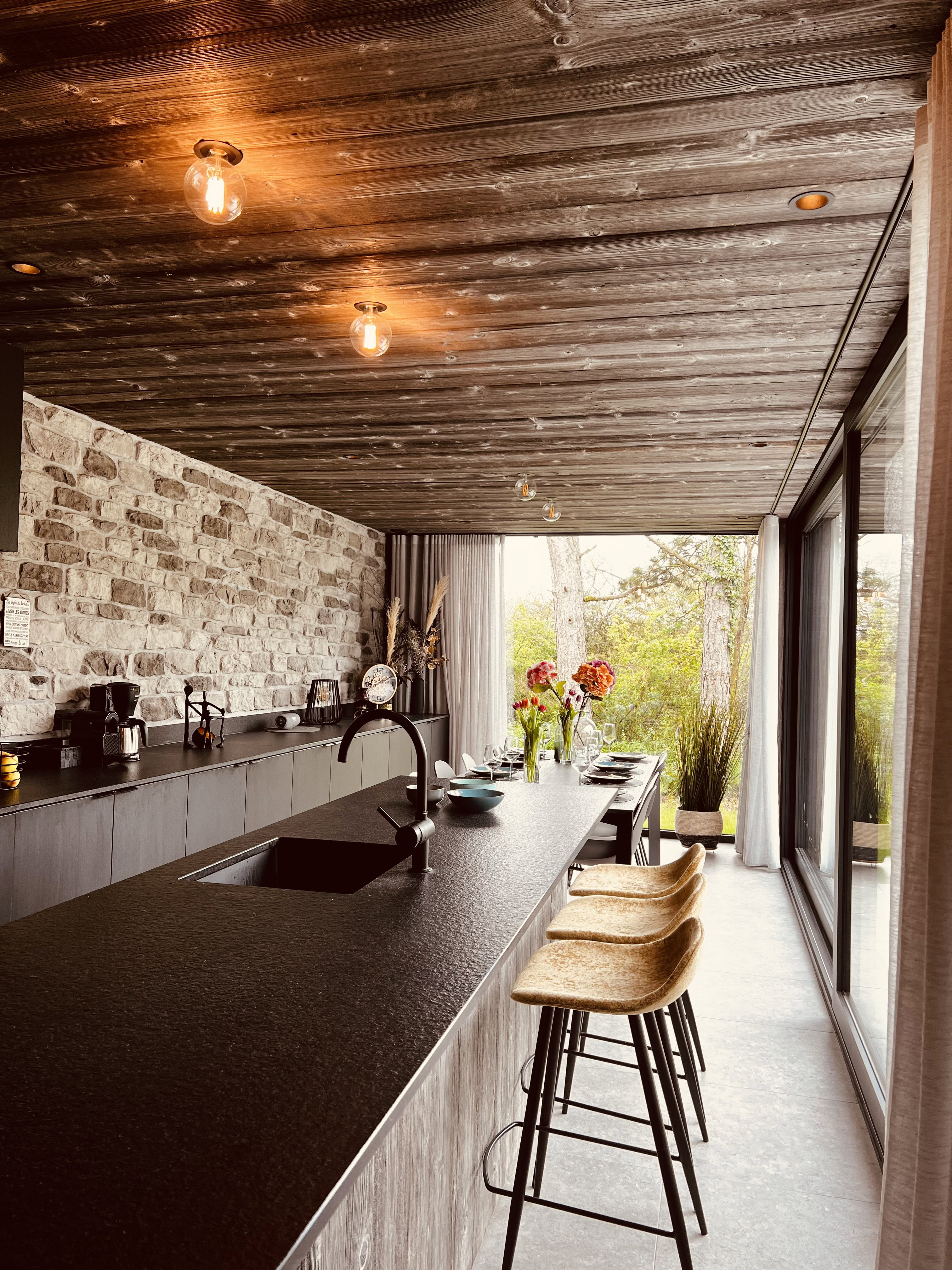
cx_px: 476
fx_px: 953
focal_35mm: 26
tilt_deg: +3.5
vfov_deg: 67.3
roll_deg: -0.3
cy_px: 635
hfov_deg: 53.1
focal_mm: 5.7
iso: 32
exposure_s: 1/107
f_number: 1.5
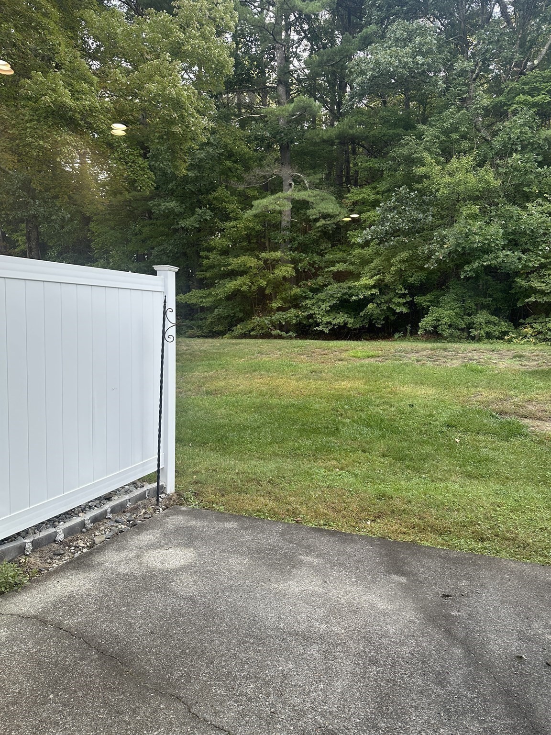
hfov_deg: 56.8
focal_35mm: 24
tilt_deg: -3.3
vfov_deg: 71.6
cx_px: 276
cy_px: 368
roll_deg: -1.0
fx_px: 509
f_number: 1.78
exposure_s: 1/120
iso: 80
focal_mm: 6.86
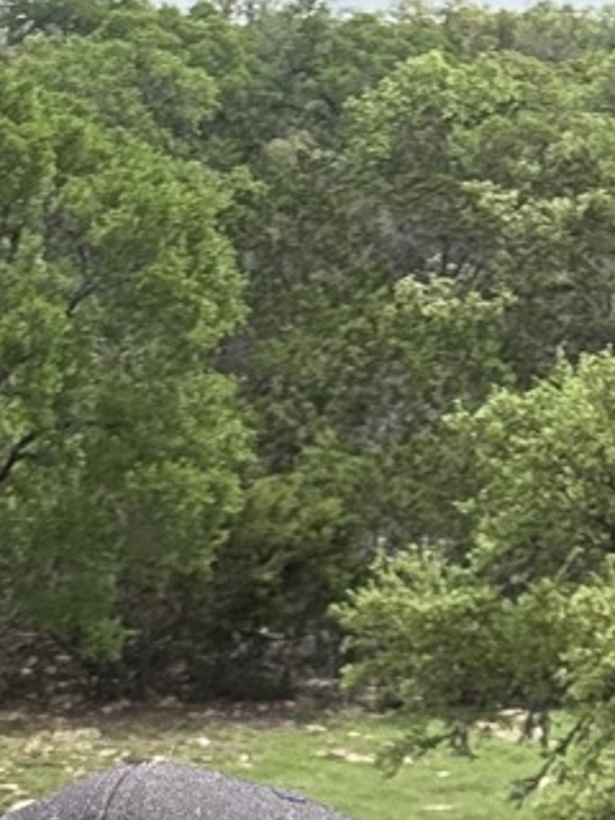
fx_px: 2843
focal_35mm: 120
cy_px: 1350
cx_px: -97
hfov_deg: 12.1
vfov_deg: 14.8
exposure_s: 1/563
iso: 25
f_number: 1.9
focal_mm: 2.69
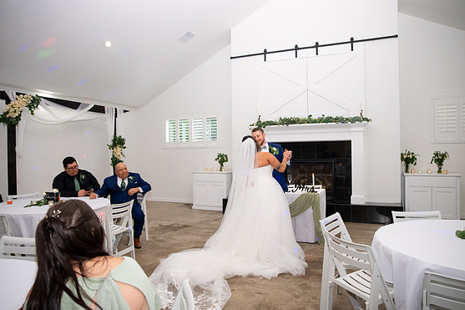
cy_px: 154
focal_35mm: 25
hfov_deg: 71.5
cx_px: 233
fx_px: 323
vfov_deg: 51.3
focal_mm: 24
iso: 3200
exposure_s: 1/320
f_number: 4
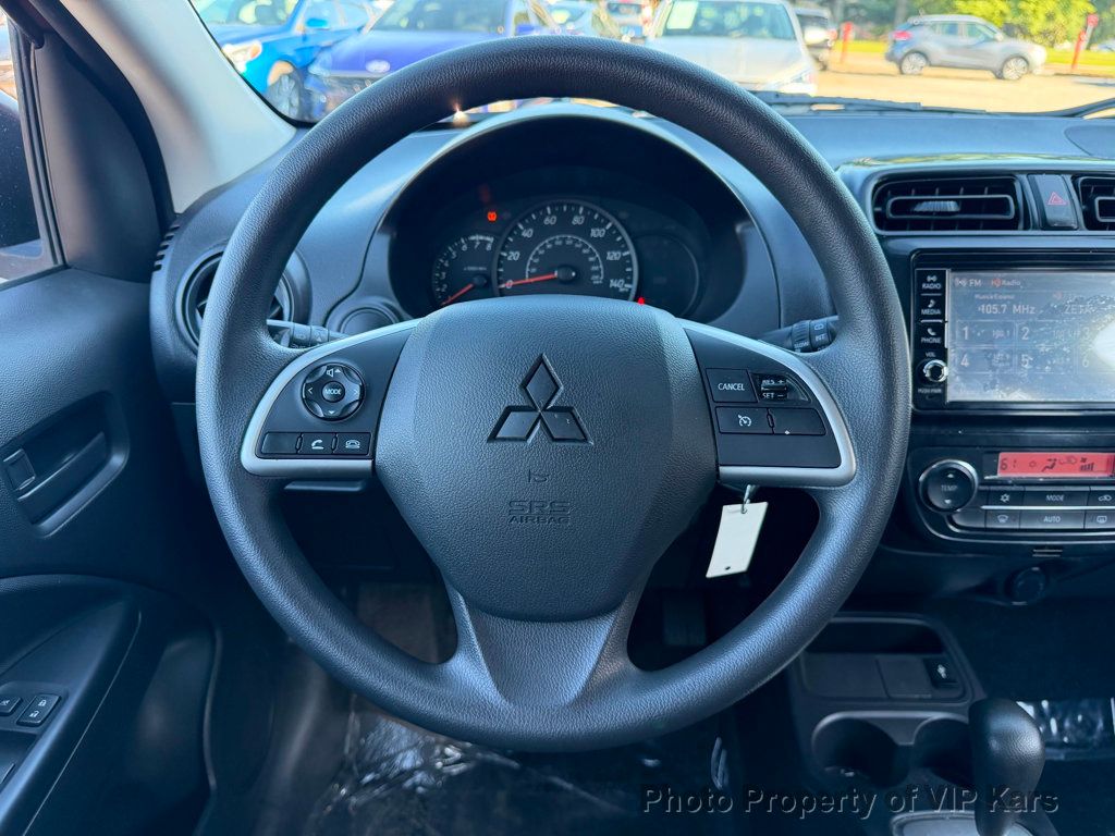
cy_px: 418
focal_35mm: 24
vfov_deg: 56.8
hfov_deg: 71.6
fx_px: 773
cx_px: 558
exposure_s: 1/113
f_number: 1.78
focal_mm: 6.76
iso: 200
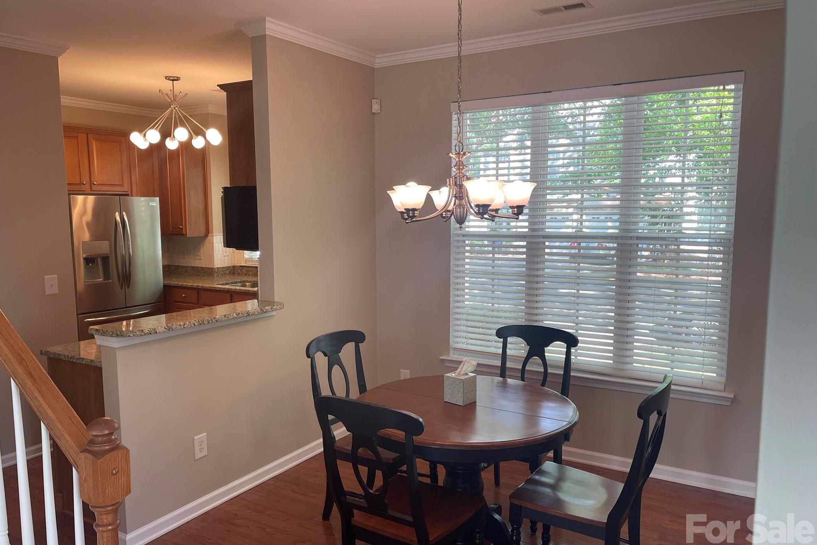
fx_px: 613
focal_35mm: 27
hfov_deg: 67.4
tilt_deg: -7.1
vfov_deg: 47.9
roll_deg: +0.0
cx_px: 394
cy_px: 277
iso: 64
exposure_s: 1/120
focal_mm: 5.1
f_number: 1.6
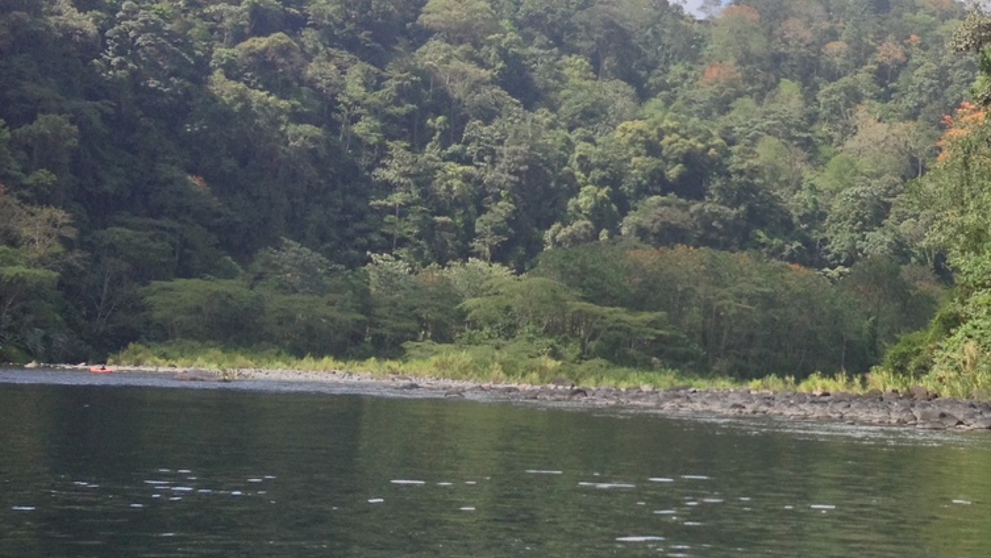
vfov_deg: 14.9
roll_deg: -1.5
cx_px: 1049
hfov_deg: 24.7
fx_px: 2129
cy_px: 278
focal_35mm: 81
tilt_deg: -2.6
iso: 50
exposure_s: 1/690
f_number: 2.4
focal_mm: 4.28
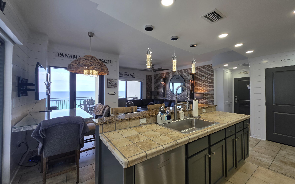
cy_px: 89
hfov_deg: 105.3
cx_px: 146
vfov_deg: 78.6
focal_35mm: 14
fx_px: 113
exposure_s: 1/120
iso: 32
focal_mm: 2.2
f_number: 1.9
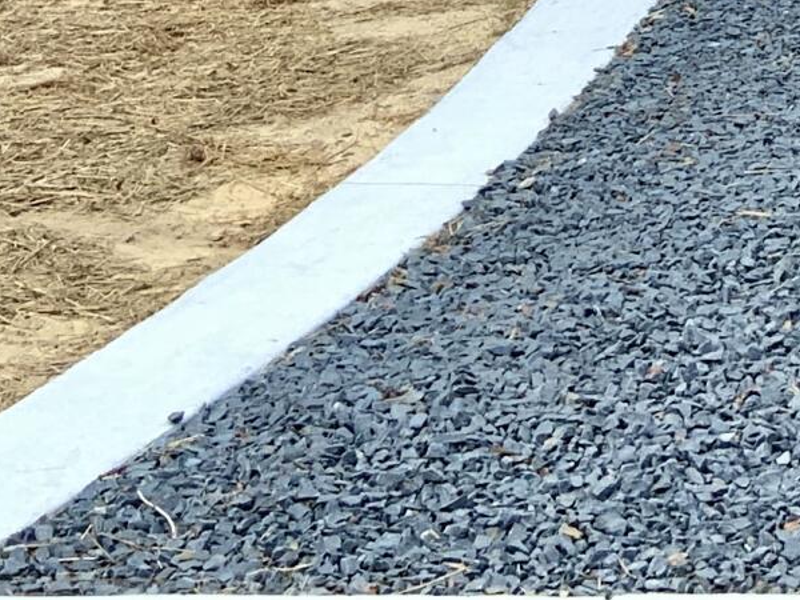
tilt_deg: +5.6
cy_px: -857
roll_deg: +0.7
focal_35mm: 145
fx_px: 3351
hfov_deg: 13.1
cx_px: 1097
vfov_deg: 9.2
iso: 16
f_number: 1.8
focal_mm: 3
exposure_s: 1/912
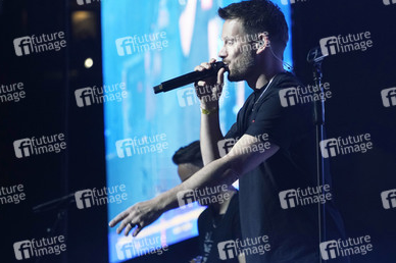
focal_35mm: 194
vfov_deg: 7.1
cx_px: 217
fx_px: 2132
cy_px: 120
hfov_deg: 10.6
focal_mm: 167
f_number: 5.6
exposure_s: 1/250
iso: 2000
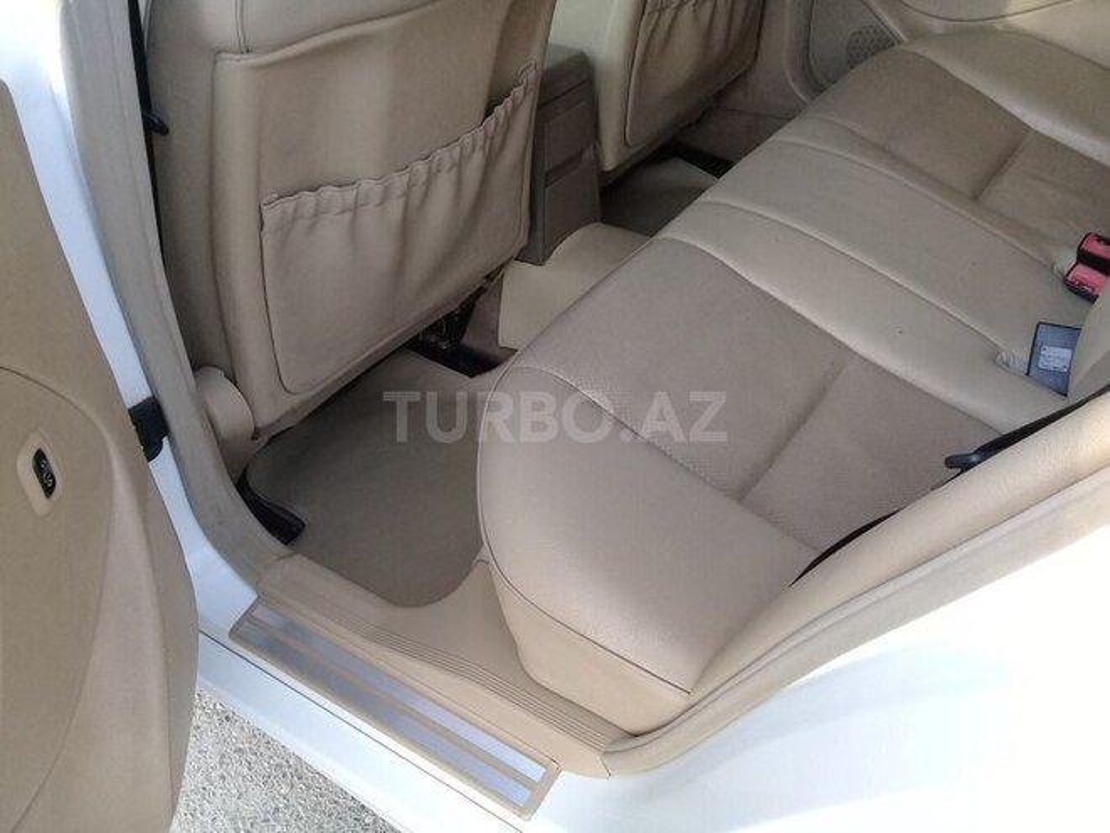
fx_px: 994
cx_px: 555
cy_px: 416
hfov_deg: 58.4
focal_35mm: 31
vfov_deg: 45.4
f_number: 2.2
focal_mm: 3.3
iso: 80
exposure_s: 1/100
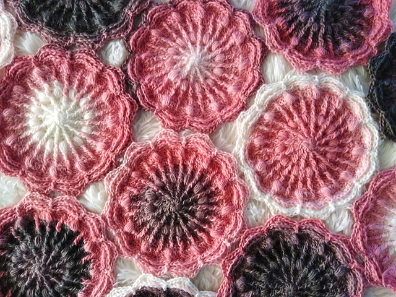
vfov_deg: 53.1
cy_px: 148
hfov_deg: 67.3
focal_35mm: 26
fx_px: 297
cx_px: 198
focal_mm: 3.46
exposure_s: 1/30
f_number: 2.2
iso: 351
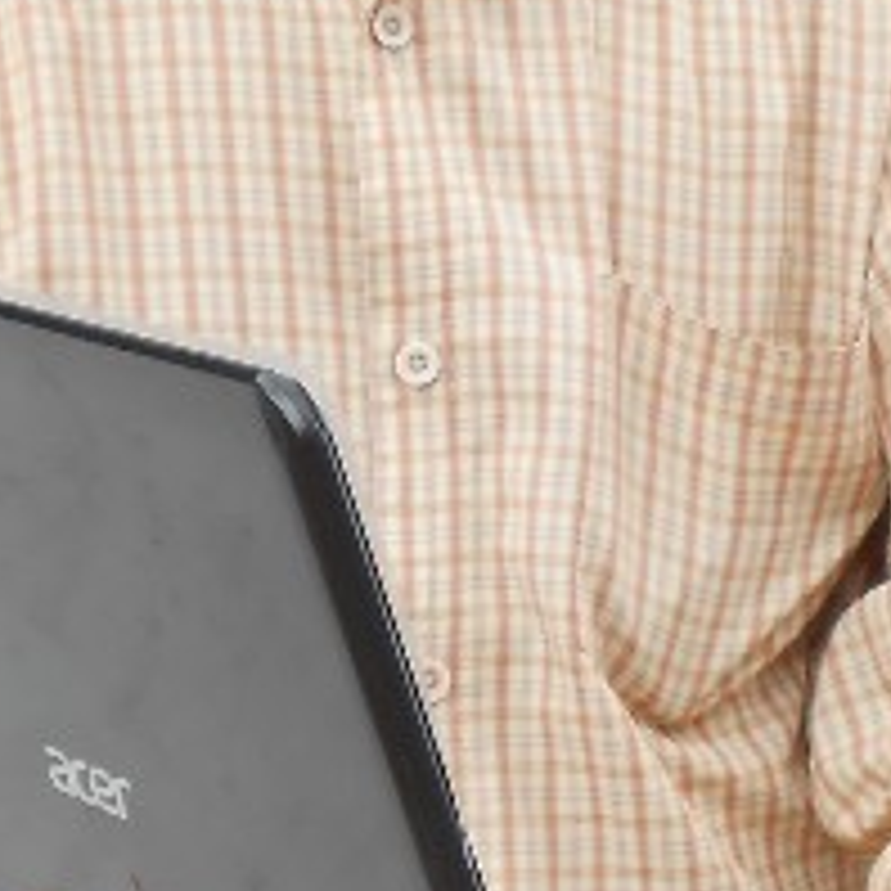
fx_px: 5067
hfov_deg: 9.8
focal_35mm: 174
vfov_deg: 10.0
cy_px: 220
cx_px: 1224
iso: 80
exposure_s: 1/160
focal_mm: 6.8
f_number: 4.2
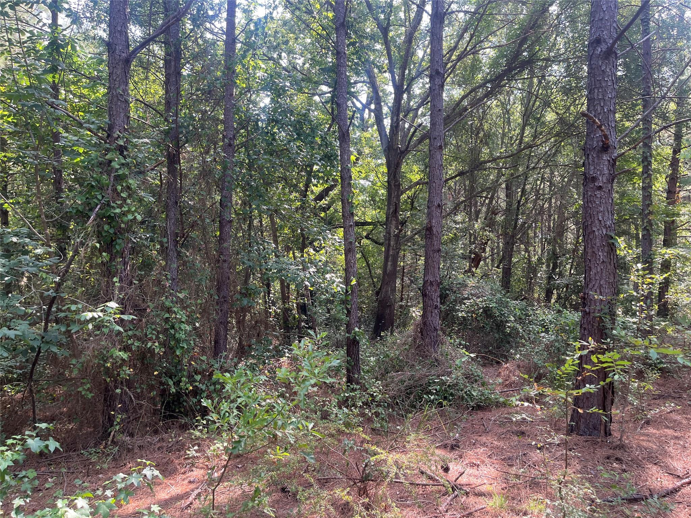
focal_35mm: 26
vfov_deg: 53.1
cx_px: 346
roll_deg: -1.2
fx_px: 519
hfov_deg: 67.3
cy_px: 259
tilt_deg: -0.6
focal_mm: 5.1
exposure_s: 1/122
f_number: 1.6
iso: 50
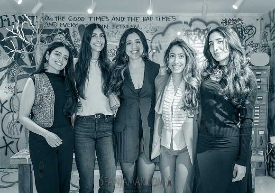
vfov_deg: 35.6
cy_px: 98
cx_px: 130
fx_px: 300
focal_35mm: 39
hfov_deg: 49.2
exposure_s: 1/200
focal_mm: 34
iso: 1600
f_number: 4
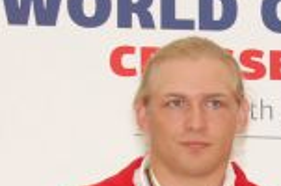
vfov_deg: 4.2
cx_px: 411
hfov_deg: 6.3
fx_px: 2516
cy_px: 326
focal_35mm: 323
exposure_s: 1/60
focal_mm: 55
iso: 1600
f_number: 5.6
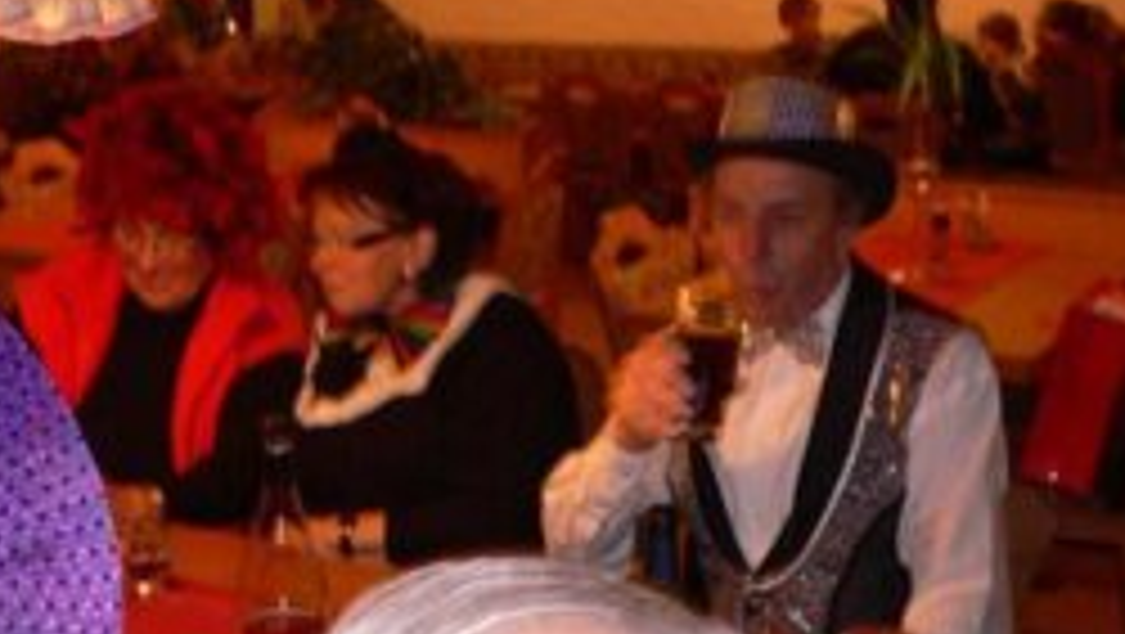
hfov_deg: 34.1
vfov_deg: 19.8
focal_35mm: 61
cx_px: 410
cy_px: 319
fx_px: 1821
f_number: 2.8
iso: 100
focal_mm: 5.8
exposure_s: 1/8
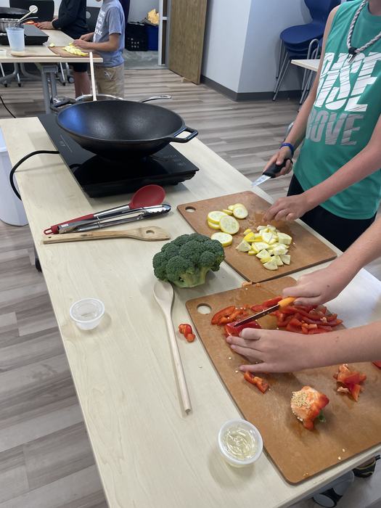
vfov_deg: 67.3
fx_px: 382
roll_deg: -2.4
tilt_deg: -33.6
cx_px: 190
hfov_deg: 53.1
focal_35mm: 26
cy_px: 254
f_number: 1.6
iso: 125
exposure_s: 1/120
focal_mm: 4.2
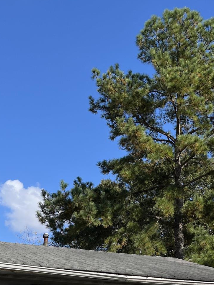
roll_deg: -0.5
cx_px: 67
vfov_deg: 29.2
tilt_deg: +9.6
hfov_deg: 23.5
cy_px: 284
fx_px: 511
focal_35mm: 62
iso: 50
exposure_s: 1/2688
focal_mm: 5.1
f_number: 1.6
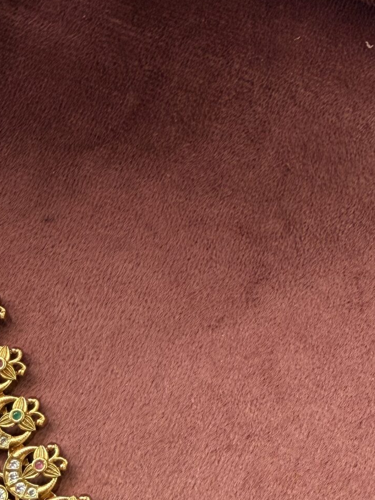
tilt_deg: -70.3
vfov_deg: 28.9
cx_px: 311
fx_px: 924
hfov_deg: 22.6
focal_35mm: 64
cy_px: 460
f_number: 2.2
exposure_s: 1/121
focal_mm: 2.22
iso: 125
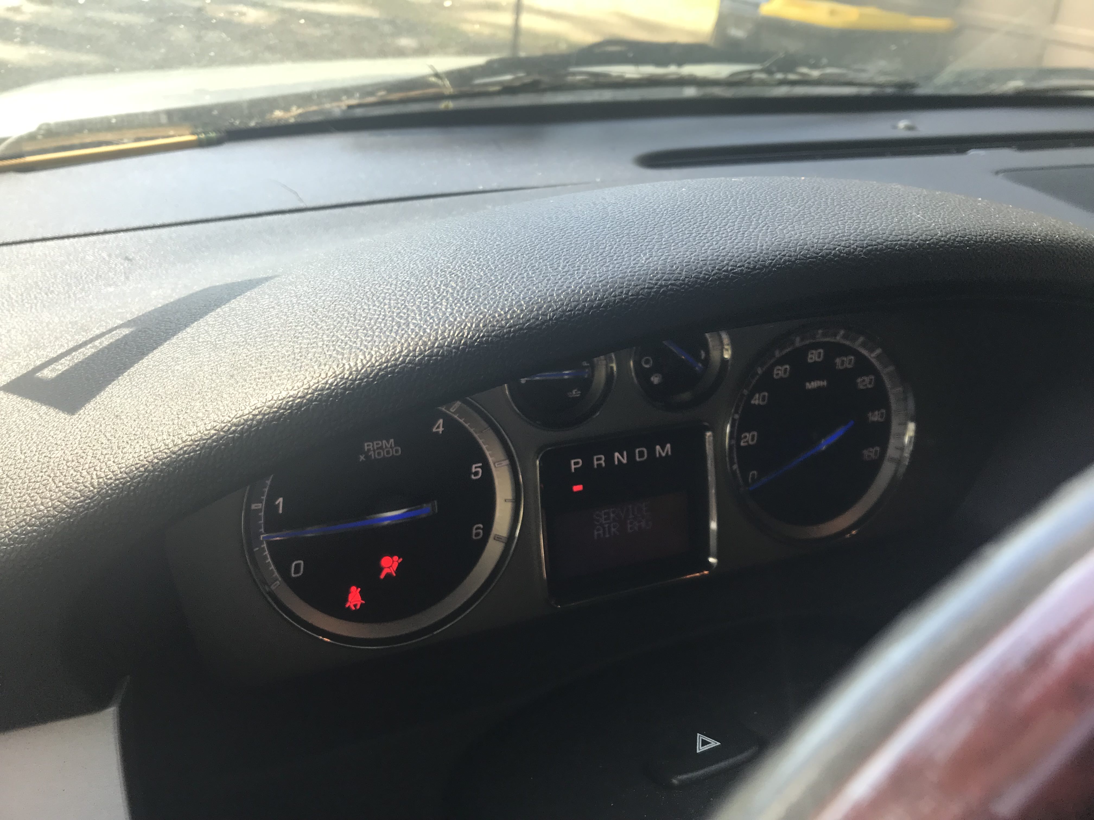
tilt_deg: -28.0
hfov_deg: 63.4
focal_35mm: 28
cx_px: 547
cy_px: 410
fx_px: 885
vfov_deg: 49.7
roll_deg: -6.5
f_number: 1.8
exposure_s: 1/120
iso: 25
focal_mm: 3.99
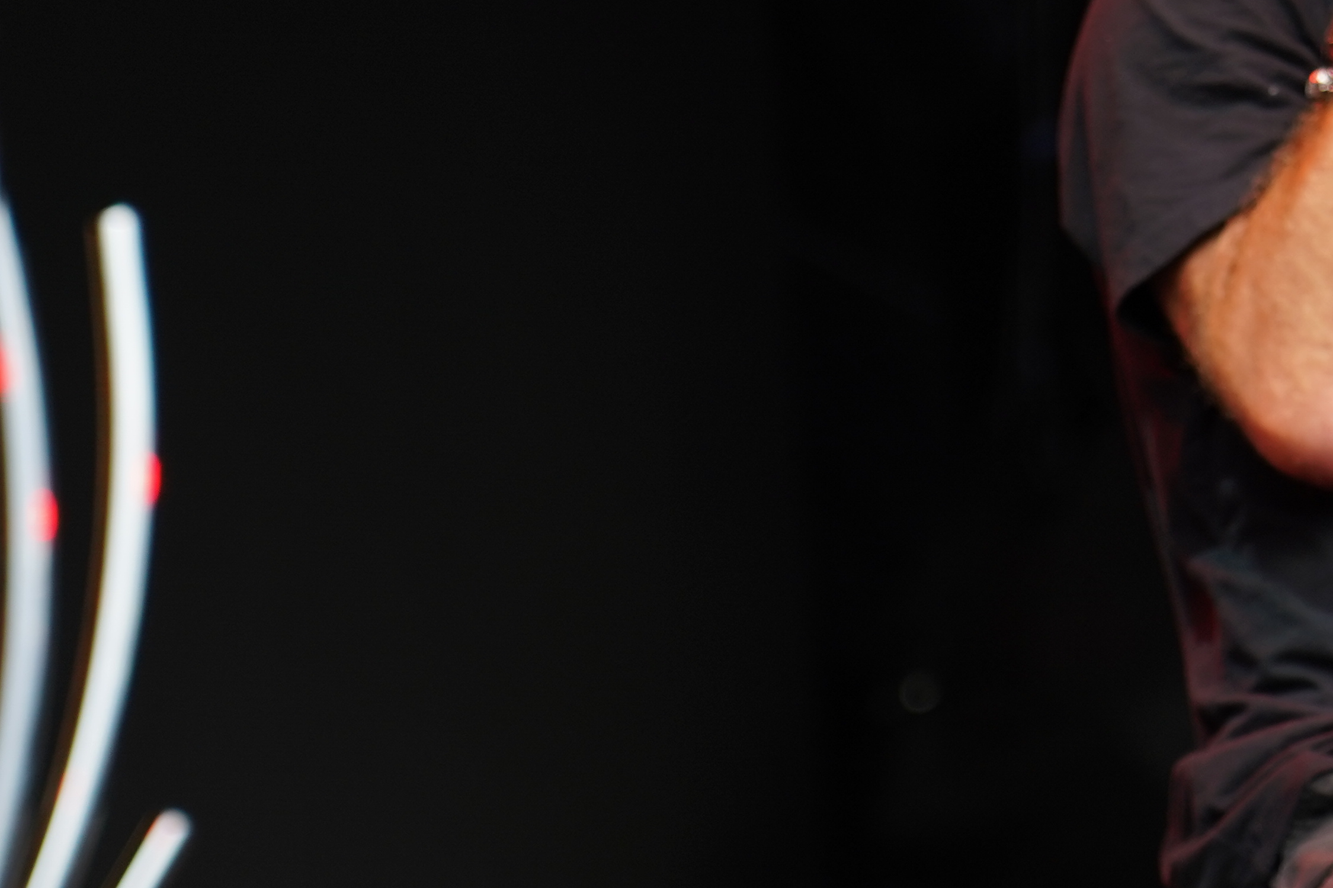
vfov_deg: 4.9
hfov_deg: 7.3
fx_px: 10367
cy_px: 8
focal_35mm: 280
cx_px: 1303
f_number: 4
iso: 320
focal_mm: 105
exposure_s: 1/125
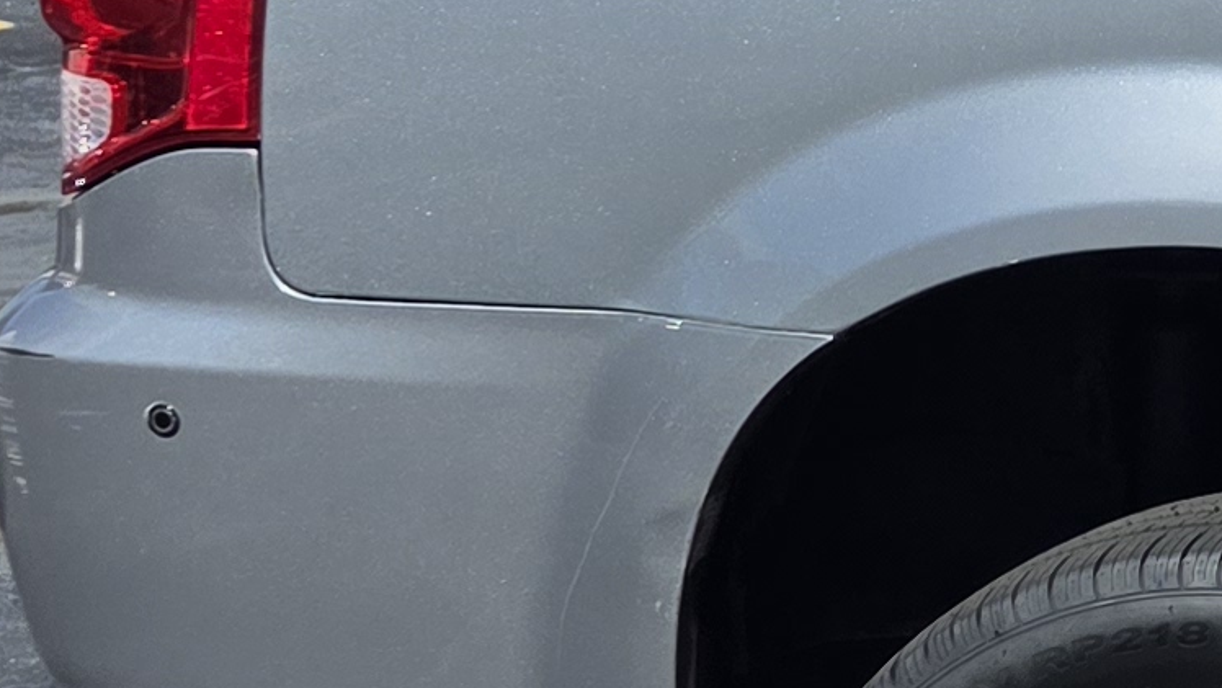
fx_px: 4343
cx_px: 3192
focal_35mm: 134
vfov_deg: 9.0
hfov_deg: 11.9
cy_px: -69
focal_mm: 6.3
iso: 64
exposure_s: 1/7944
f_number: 1.7
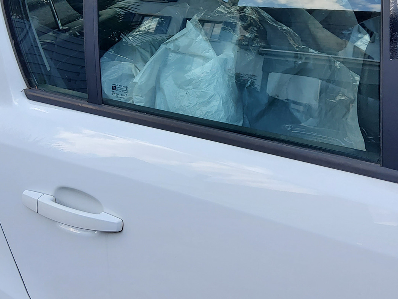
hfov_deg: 38.0
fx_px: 575
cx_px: 238
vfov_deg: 28.7
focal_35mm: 50
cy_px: 75
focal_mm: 3.08
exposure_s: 1/322
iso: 50
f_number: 2
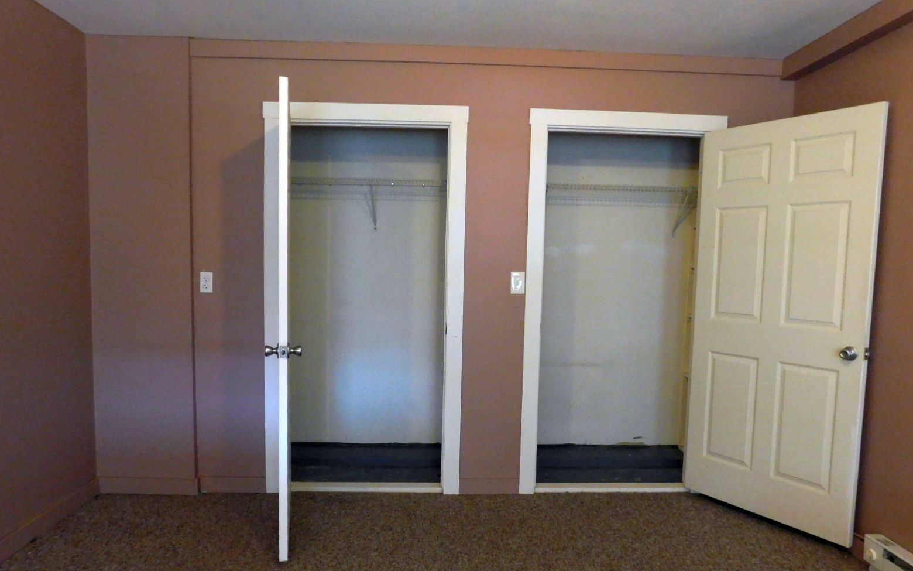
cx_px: 459
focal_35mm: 25
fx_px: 622
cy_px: 315
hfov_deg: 72.5
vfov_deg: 49.2
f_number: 3
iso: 320
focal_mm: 4
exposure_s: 1/30
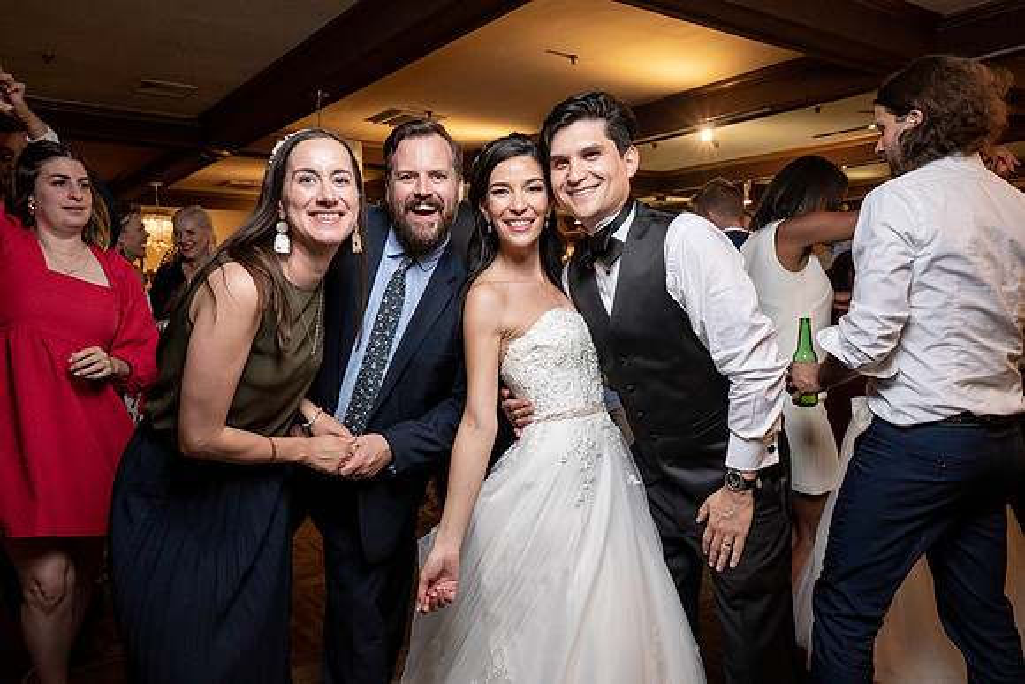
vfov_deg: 48.0
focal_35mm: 27
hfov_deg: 67.4
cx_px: 512
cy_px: 342
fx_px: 769
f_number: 5.6
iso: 2000
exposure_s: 1/200
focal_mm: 27
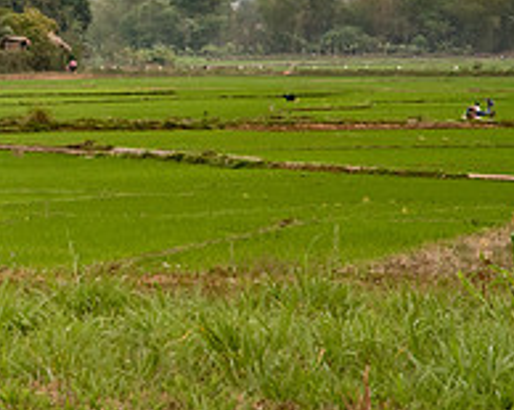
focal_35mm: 295
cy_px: -28
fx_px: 4485
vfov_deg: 5.2
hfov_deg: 6.5
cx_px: -172
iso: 1250
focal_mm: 105
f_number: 10
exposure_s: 1/125
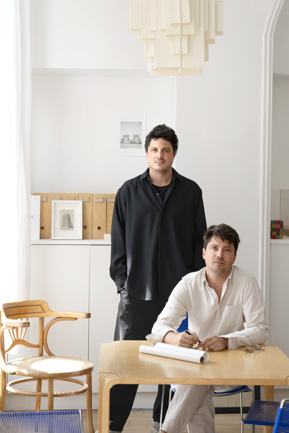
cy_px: 216
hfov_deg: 18.4
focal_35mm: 74
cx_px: 144
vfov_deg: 27.3
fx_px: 891
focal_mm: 74
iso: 500
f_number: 8
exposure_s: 1/125
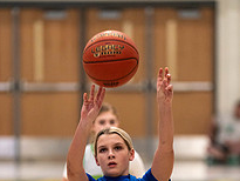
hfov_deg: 5.4
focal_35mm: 369
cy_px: 179
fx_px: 2560
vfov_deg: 4.0
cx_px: 124
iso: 2500
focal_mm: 175
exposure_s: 1/1000
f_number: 2.8
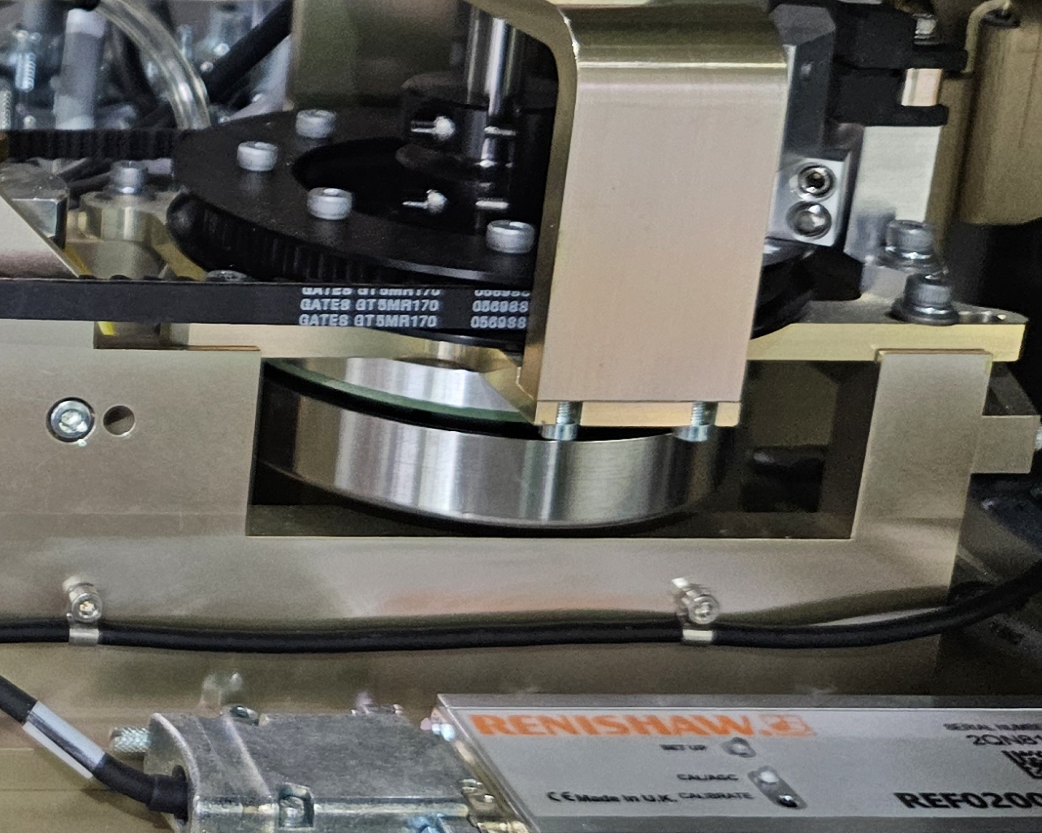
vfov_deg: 21.6
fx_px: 2158
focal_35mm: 70
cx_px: -358
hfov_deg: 23.5
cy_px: 183
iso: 400
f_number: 1.8
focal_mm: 5.4
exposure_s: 1/120
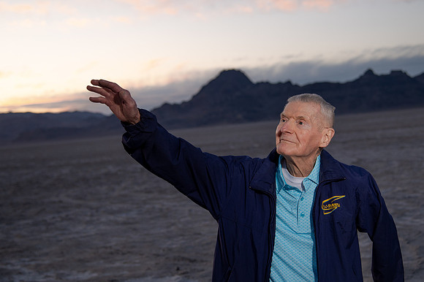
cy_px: 127
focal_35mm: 63
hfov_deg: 32.0
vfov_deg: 21.6
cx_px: 236
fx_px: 740
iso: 400
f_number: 4
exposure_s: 1/125
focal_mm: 48
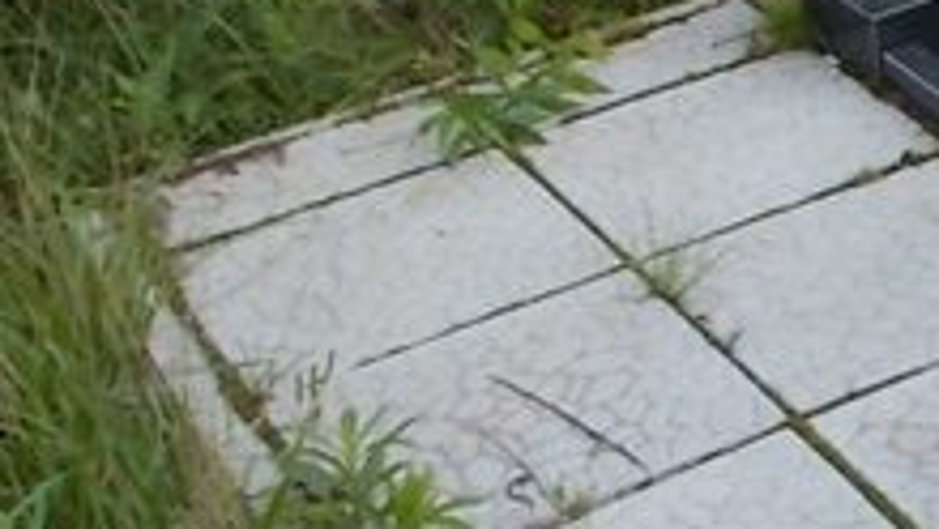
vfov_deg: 11.7
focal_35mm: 103
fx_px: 2566
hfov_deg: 18.9
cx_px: 1298
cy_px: 60
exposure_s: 1/250
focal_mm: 4.6
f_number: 3.2
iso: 80
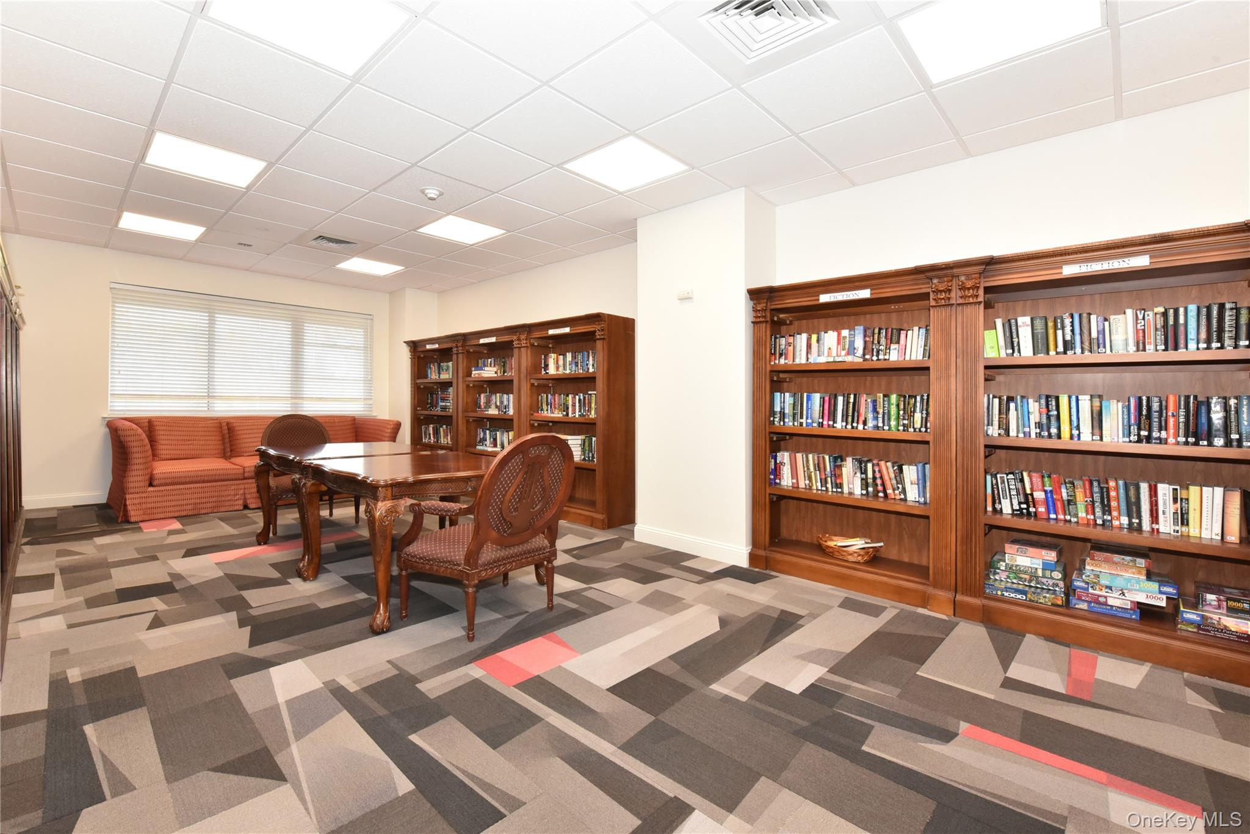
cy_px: 417
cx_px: 625
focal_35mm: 14
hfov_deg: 104.2
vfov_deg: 81.2
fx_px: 486
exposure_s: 1/40
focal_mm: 14
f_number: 13
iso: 2500
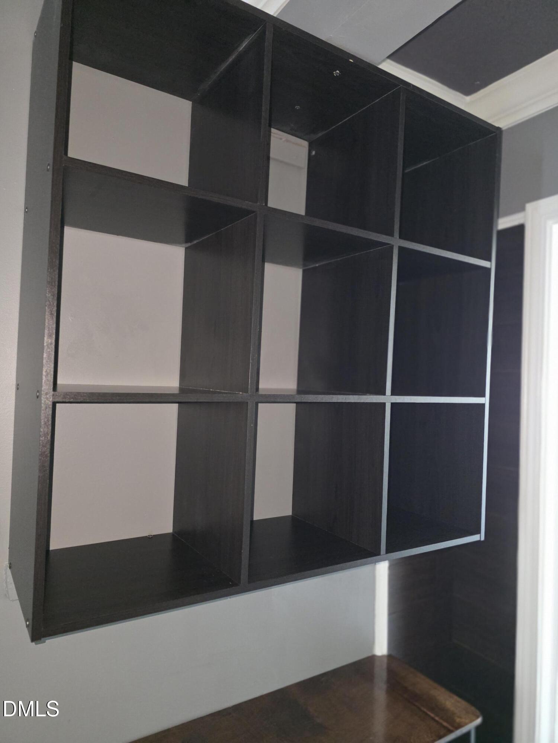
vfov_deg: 73.9
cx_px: 279
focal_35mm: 23
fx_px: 494
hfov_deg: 58.9
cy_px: 372
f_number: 1.7
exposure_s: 1/60
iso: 1600
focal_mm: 6.3
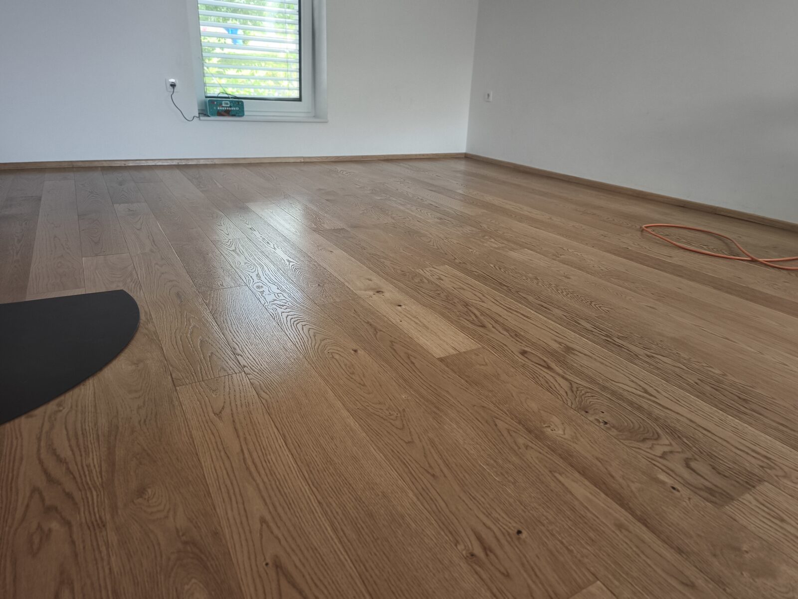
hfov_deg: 73.9
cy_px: 300
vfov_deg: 58.9
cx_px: 399
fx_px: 530
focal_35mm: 23
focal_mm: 5.35
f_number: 1.7
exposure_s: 1/100
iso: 160
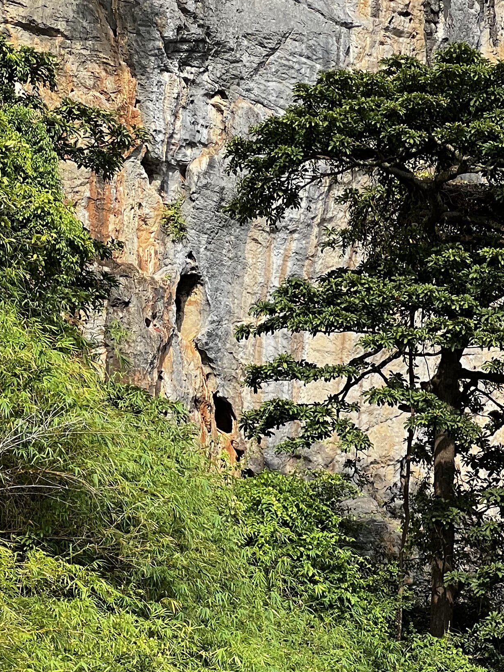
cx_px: 261
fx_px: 3631
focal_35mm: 187
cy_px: 764
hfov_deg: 7.9
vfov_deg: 10.4
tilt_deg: +11.3
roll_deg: +0.4
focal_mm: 9
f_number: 2.8
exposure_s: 1/195
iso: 32
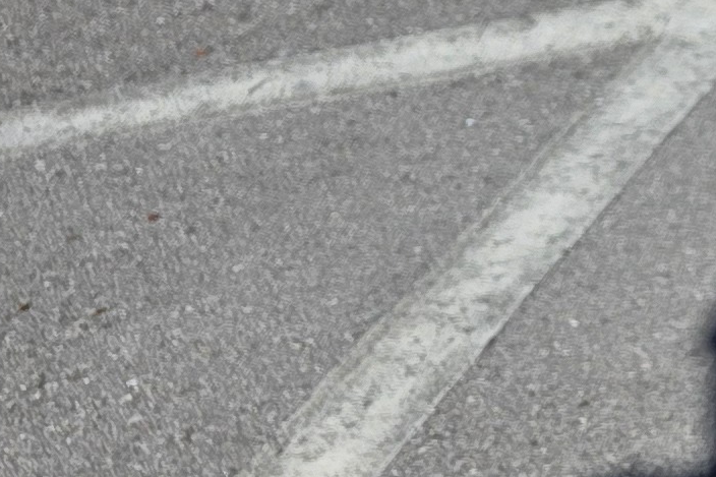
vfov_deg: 9.4
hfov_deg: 11.4
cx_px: 1922
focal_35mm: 136
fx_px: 2704
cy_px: -519
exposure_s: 1/7061
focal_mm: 6.3
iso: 80
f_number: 1.7
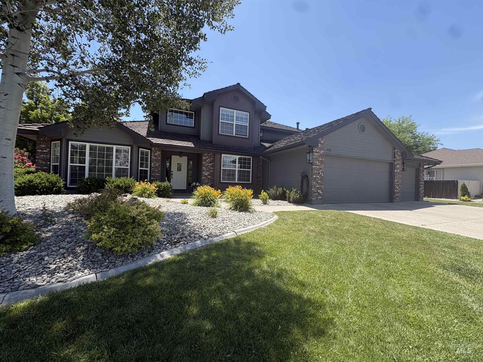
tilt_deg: +1.5
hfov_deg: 102.1
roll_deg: -2.1
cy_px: 181
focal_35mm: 14
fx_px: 195
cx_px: 242
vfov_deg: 85.7
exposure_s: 1/910
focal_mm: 2.22
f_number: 2.2
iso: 40
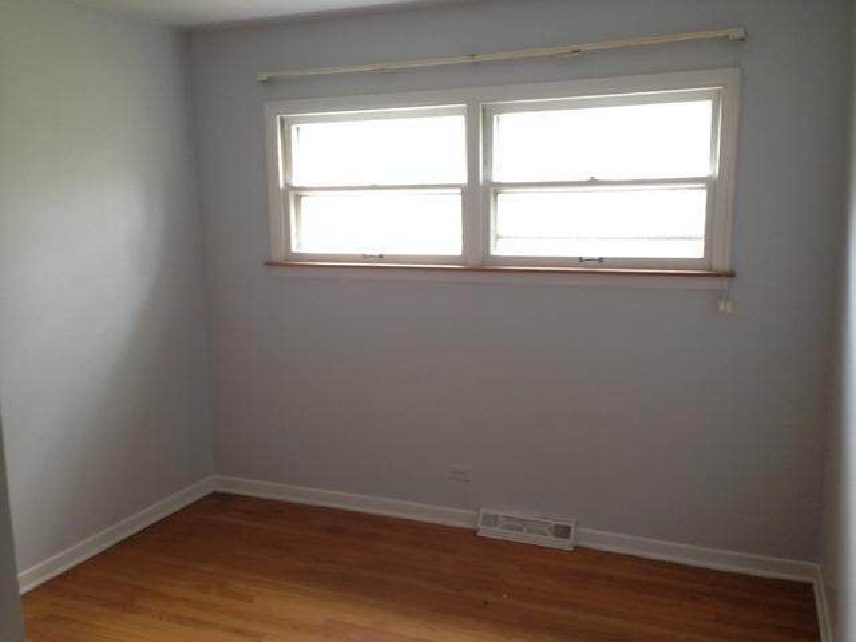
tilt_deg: -9.3
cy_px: 321
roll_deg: +0.3
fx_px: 816
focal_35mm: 33
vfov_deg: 42.9
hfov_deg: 55.4
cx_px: 428
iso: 80
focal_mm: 4.12
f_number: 2.4
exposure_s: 1/20
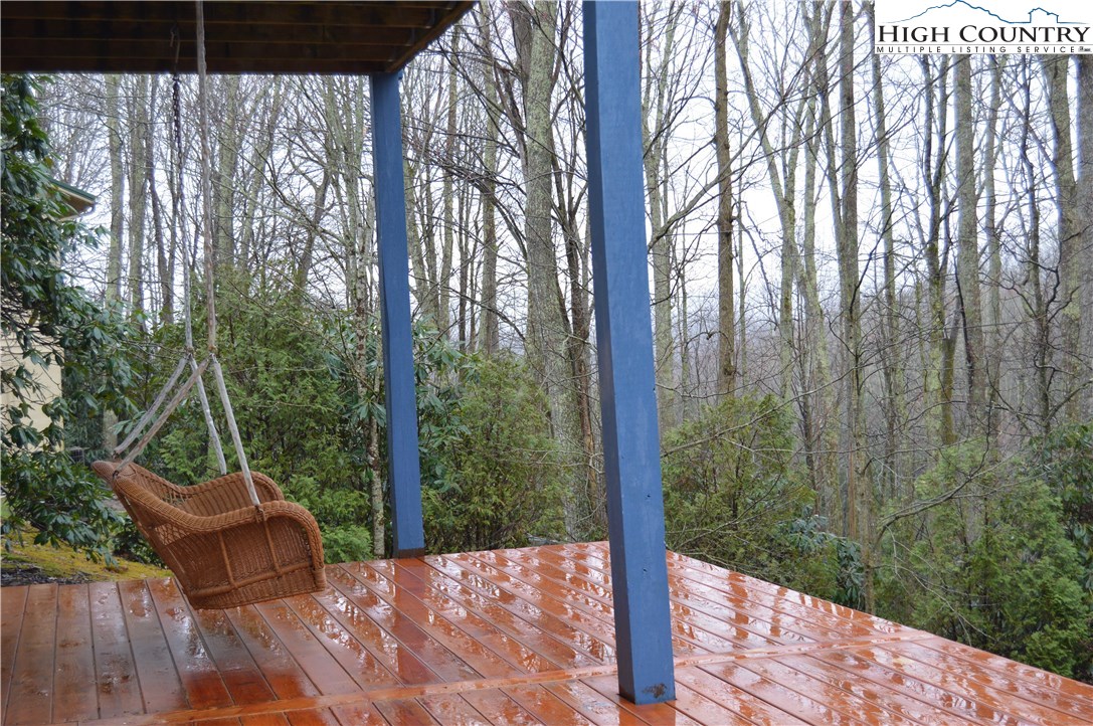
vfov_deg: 28.9
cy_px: 363
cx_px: 546
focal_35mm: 46
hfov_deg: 42.4
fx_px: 1410
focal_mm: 31
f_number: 5.6
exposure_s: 1/125
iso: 360
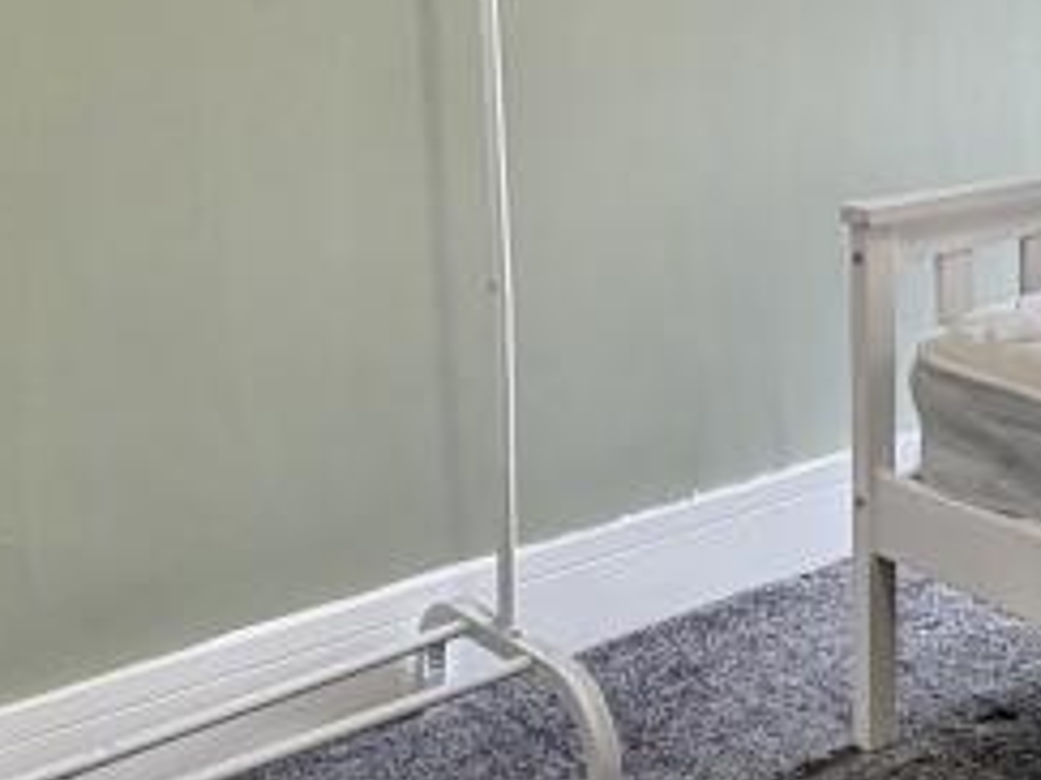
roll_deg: -0.5
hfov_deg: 28.1
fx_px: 1773
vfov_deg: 24.1
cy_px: 69
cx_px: 1281
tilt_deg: -5.3
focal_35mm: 59
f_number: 2.2
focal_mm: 2.22
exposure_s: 1/121
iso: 200
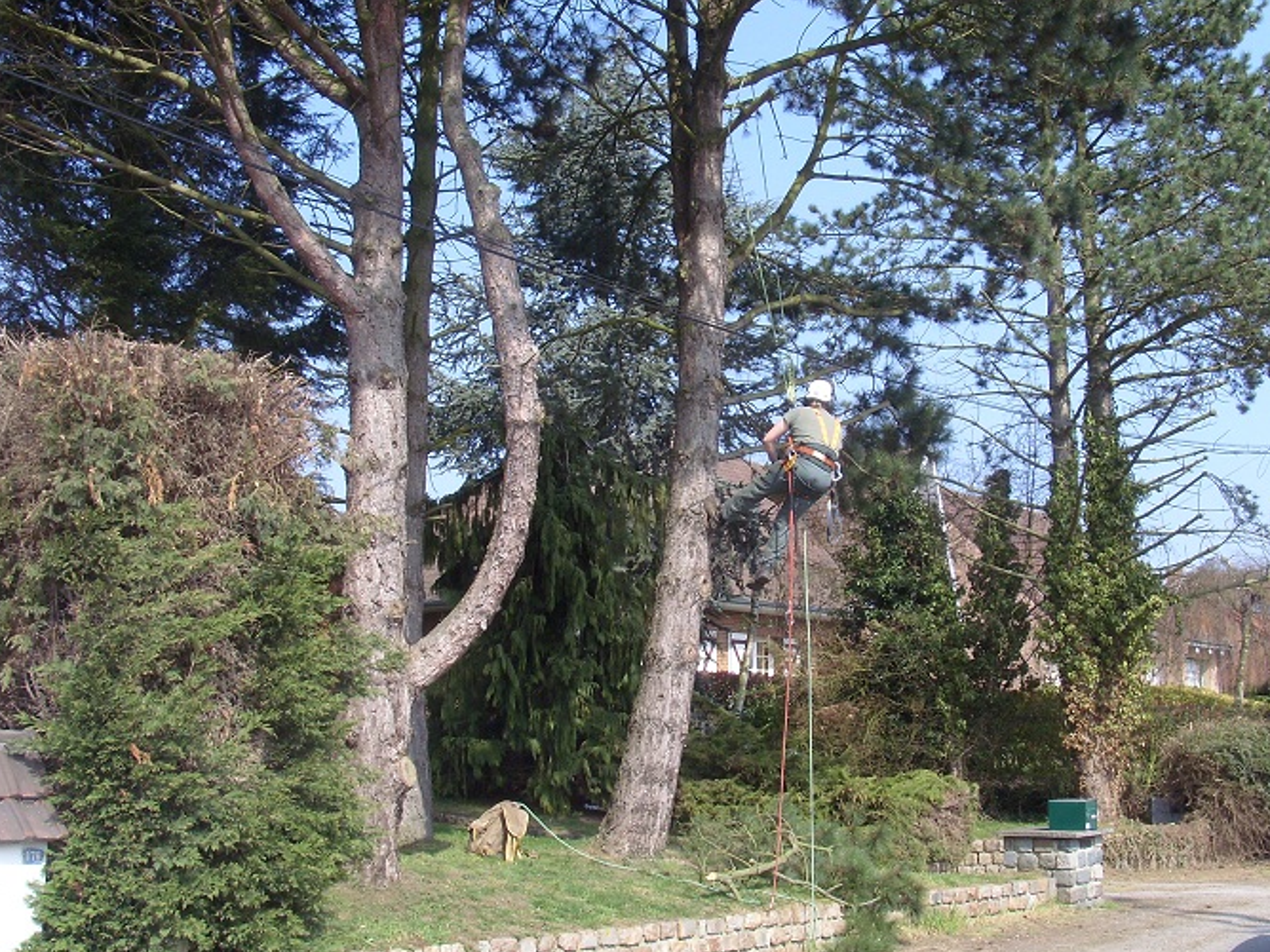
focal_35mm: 44
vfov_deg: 32.9
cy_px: 488
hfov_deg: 42.9
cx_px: 679
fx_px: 1614
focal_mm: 6
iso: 80
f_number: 5.5
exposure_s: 1/250
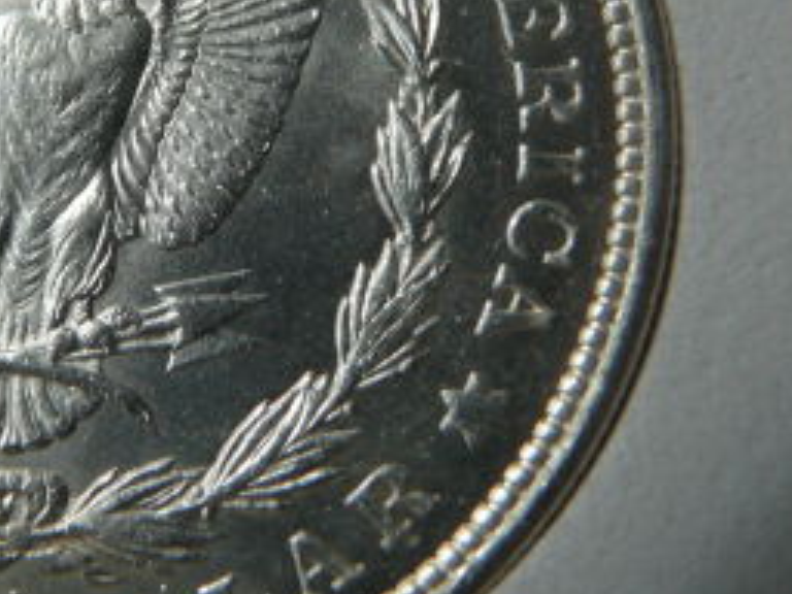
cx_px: 170
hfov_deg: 23.5
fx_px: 1876
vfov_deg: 17.8
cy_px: 93
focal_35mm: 82
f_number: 5.6
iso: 100
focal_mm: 7.4
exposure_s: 1/320
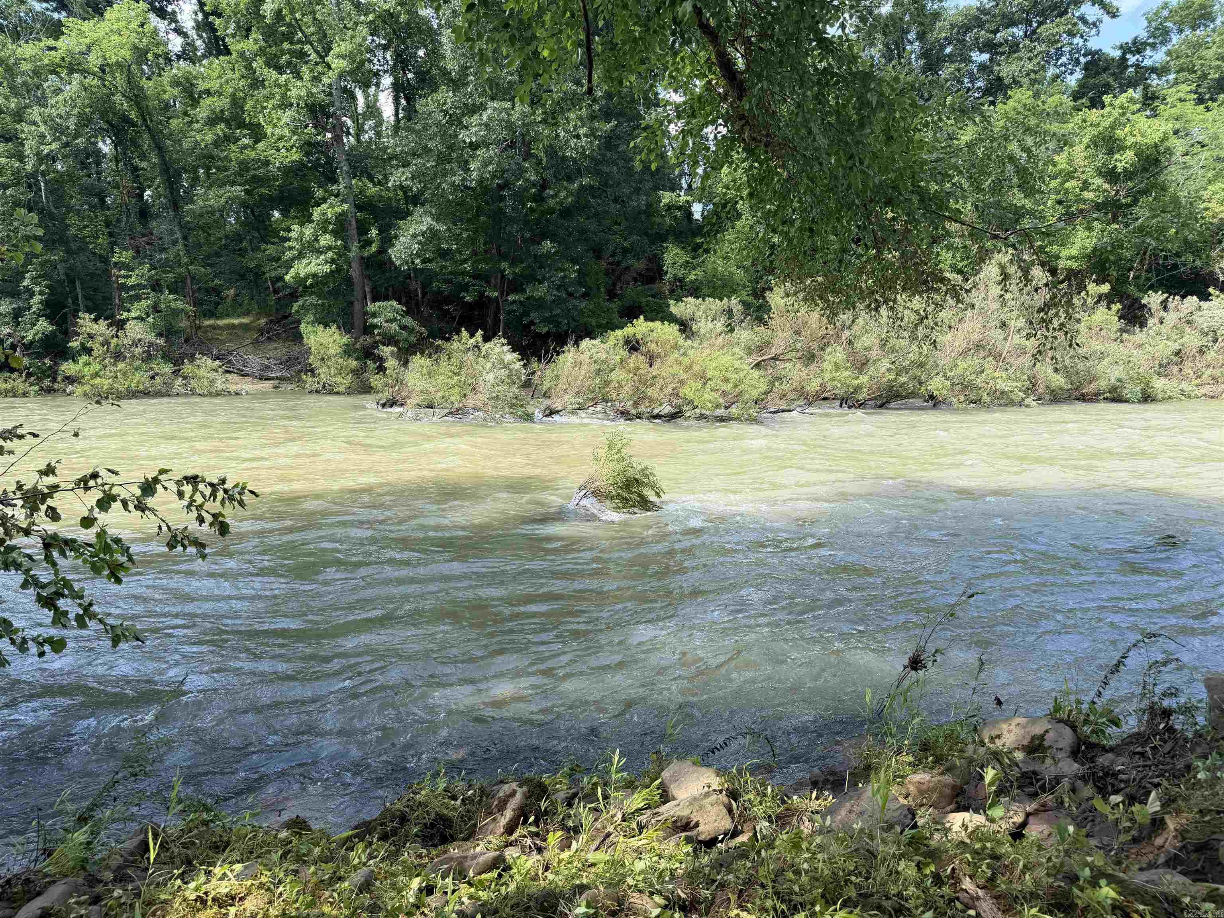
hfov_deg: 71.6
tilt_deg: -6.6
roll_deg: +2.1
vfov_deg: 56.8
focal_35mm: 24
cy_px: 459
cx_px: 612
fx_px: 849
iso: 80
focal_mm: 6.76
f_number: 1.78
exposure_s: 1/822
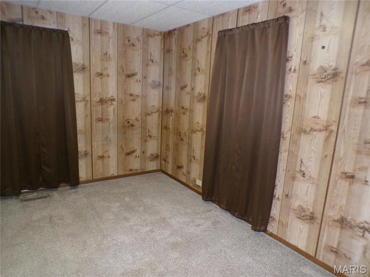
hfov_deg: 71.6
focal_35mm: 24
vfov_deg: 56.8
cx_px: 185
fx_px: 257
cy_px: 138
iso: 800
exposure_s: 1/60
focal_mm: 4.3
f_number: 3
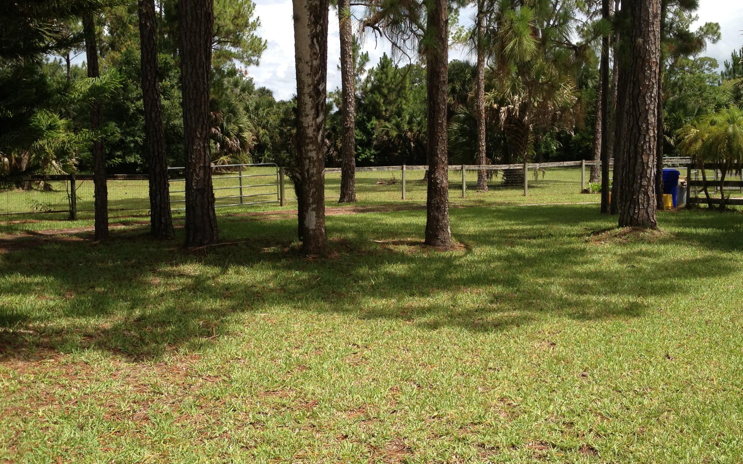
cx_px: 402
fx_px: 911
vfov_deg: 28.6
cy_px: 221
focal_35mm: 45
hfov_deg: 44.3
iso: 50
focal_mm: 4.28
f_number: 2.4
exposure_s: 1/1284
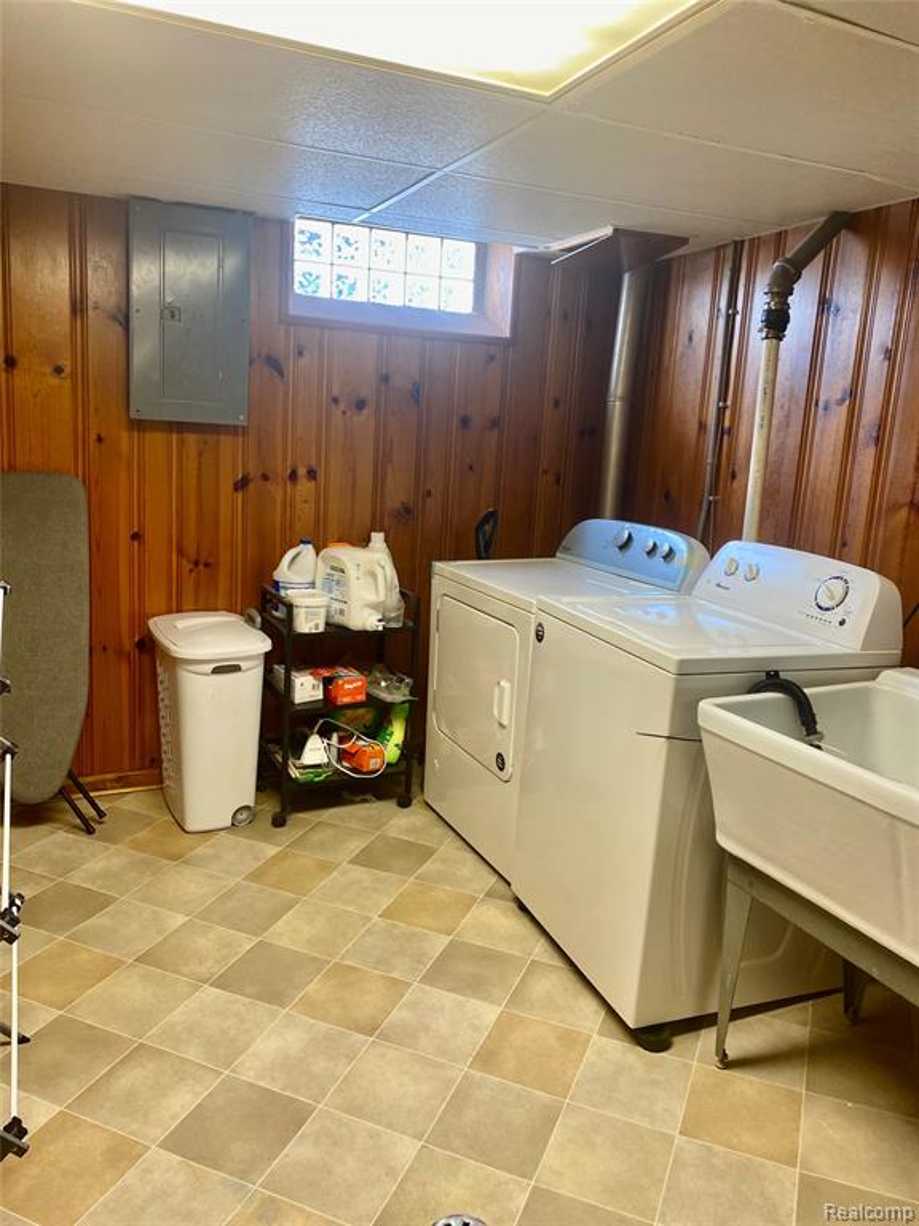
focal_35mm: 26
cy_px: 613
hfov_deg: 53.1
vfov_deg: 67.3
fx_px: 920
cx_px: 460
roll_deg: -2.4
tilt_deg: -10.1
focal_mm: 4.25
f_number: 1.8
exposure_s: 1/60
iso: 64
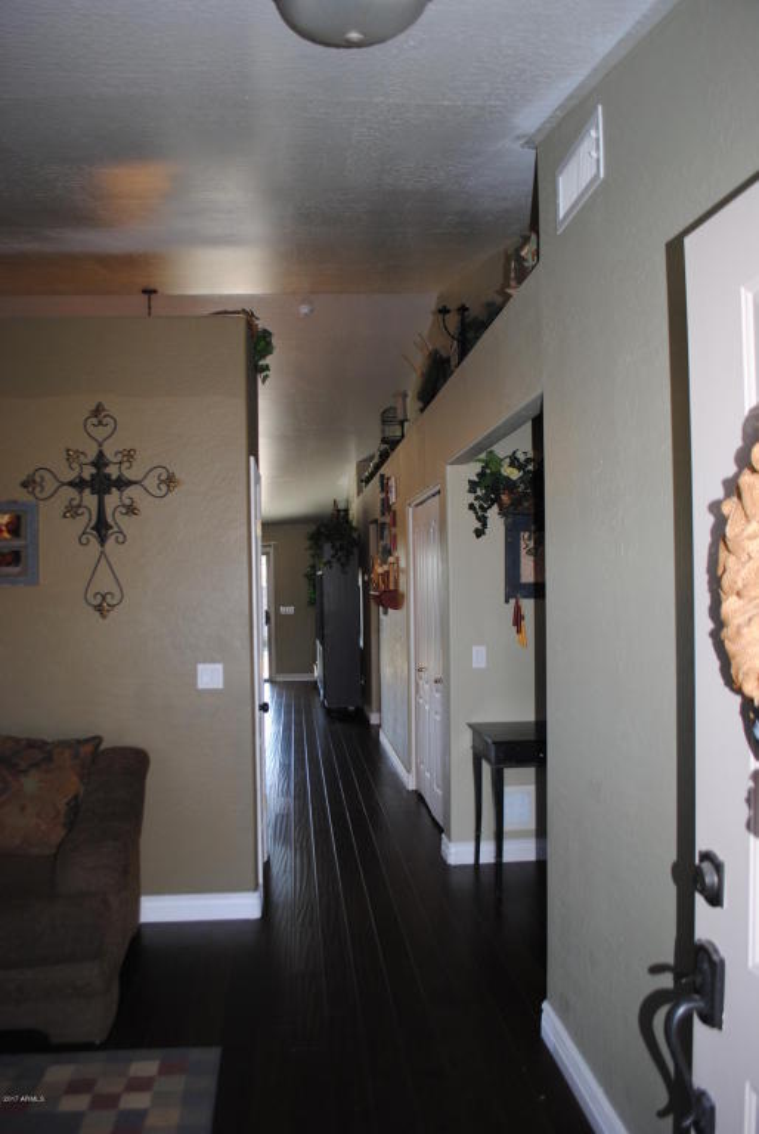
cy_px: 567
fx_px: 852
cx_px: 380
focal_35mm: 27
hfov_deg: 48.0
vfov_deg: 67.3
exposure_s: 1/60
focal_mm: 18
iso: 200
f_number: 3.5
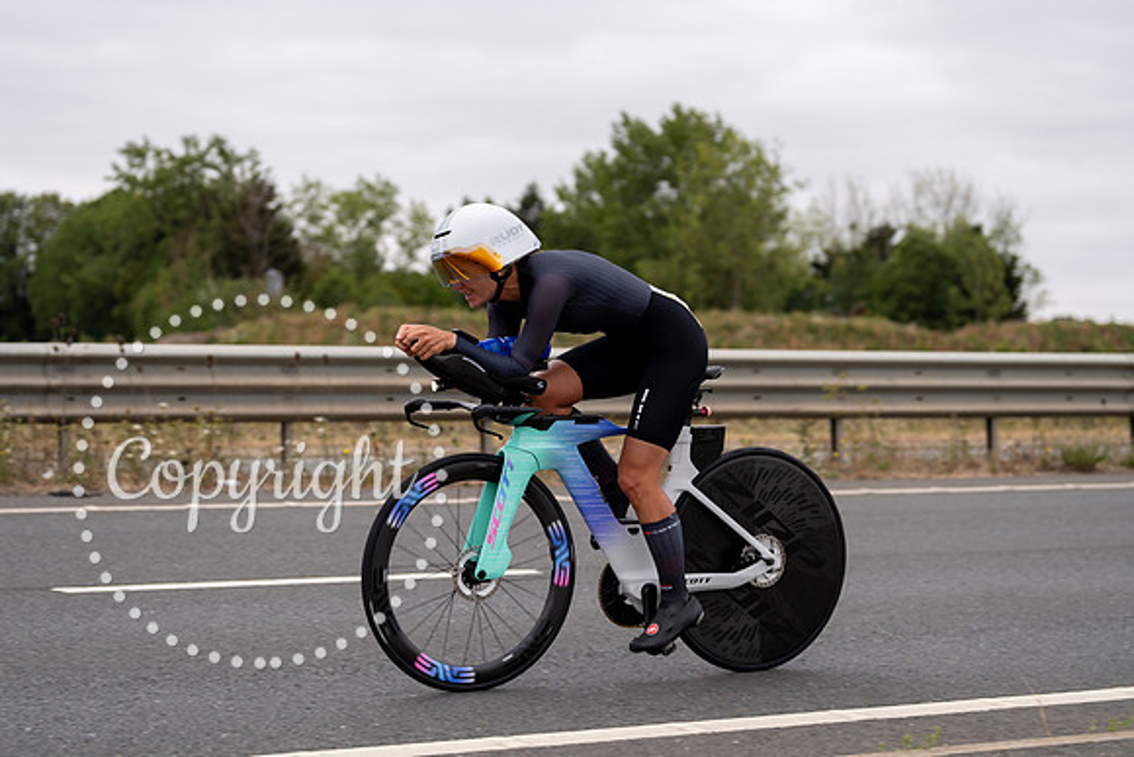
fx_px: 2274
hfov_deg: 28.0
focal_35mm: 72
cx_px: 567
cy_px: 378
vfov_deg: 18.9
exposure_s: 1/800
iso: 100
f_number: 3.2
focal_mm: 70
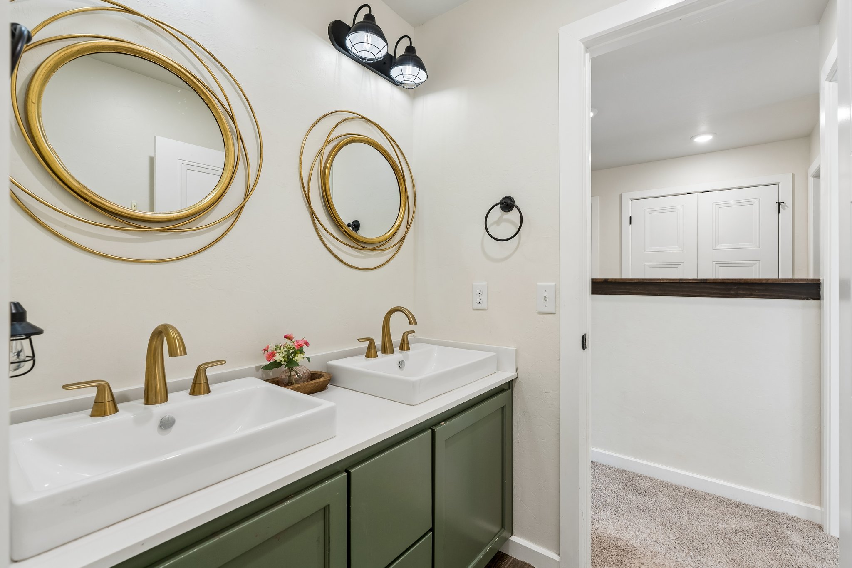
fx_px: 379
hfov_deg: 96.7
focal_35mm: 16
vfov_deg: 73.7
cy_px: 284
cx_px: 426
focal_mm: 16
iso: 200
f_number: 8
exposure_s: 1/80
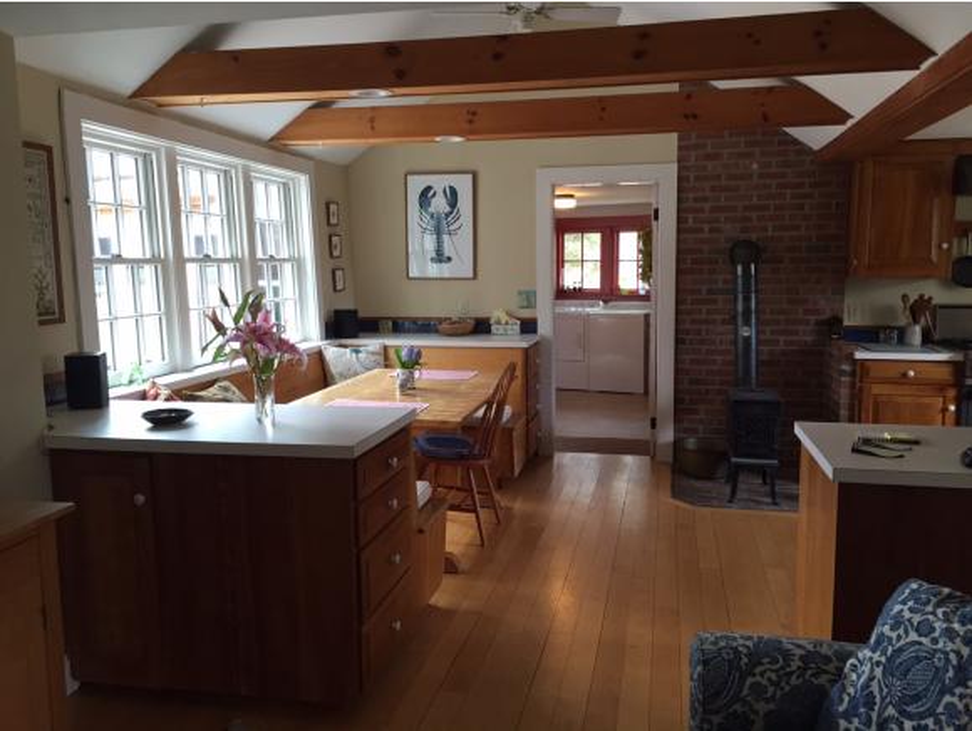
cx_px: 486
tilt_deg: -6.5
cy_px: 366
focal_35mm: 29
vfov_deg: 48.3
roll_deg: +1.2
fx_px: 815
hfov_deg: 61.6
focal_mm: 4.15
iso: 50
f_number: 2.2
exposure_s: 1/30
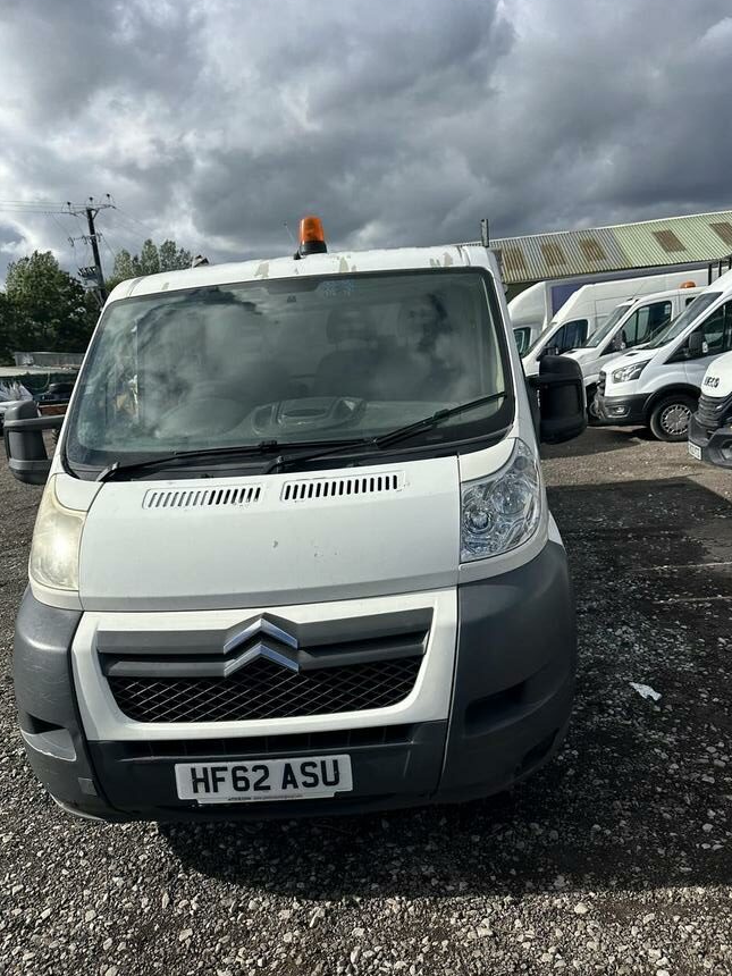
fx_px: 705
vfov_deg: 69.4
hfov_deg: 54.9
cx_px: 378
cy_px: 491
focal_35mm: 25
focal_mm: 6.86
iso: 80
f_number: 1.78
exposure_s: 1/7042
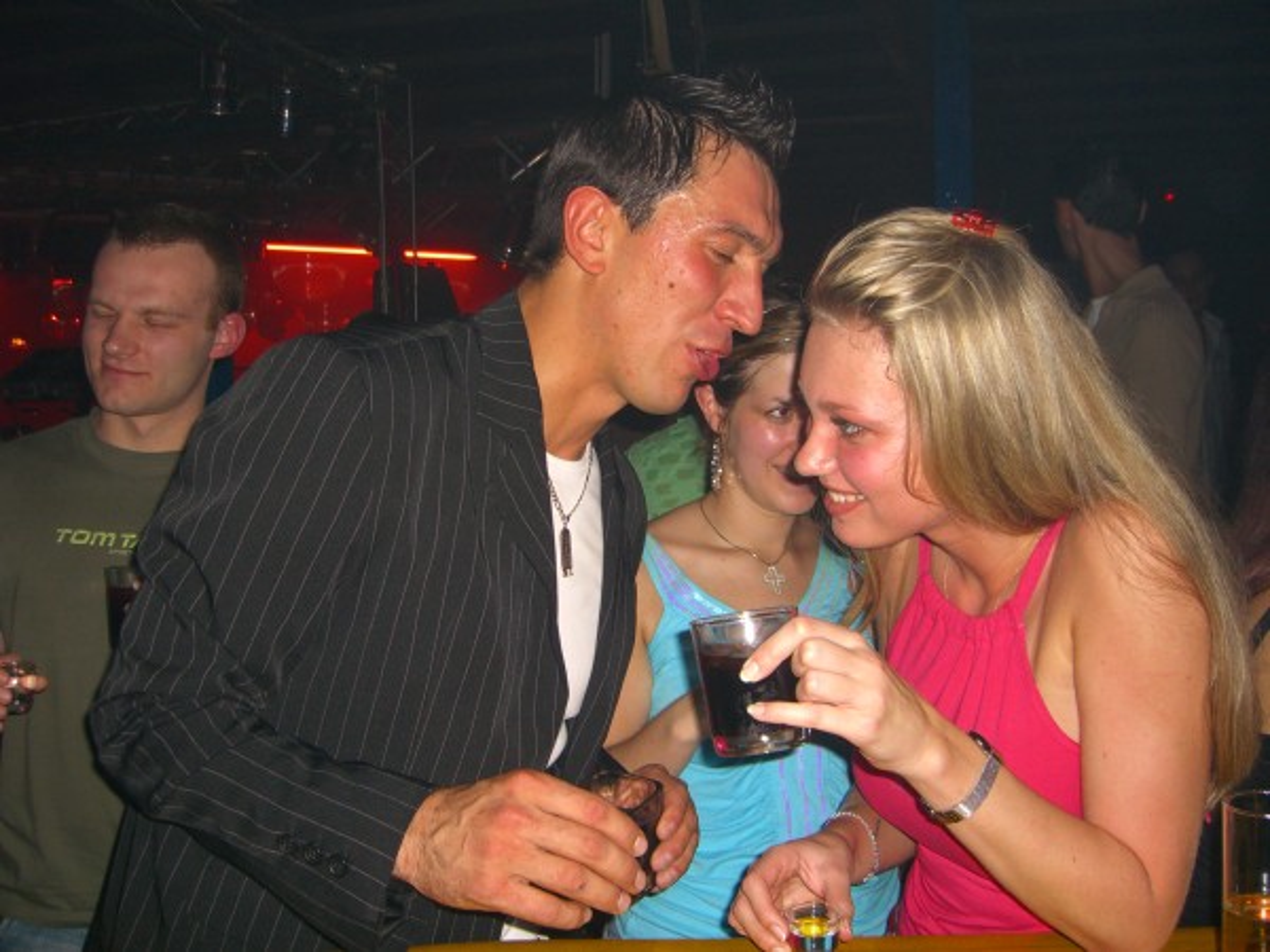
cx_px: 635
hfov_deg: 49.0
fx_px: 1394
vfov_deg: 37.7
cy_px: 476
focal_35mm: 38
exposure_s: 1/60
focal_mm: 7.9
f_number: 2.8
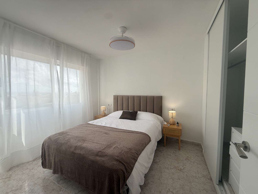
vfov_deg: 85.7
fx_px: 104
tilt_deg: -3.1
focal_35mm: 14
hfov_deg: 102.1
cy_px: 97
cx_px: 129
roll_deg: +0.8
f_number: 2.2
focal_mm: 2.22
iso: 50
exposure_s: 1/370
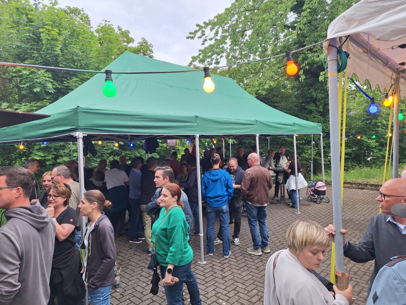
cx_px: 203
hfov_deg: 73.9
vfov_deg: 58.9
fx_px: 270
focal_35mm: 23
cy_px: 152
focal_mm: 5.54
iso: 40
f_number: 1.8
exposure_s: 1/113
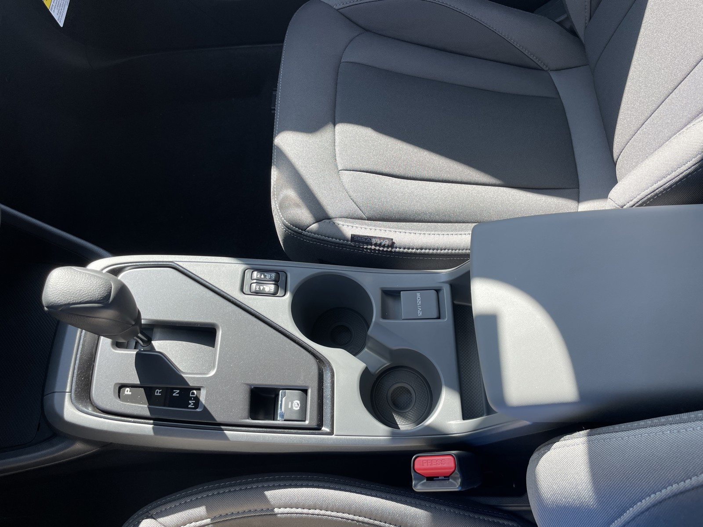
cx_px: 352
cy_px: 264
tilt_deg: -62.1
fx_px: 528
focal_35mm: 26
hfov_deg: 67.3
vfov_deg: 53.1
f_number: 1.6
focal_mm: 4.2
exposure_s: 1/276
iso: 32
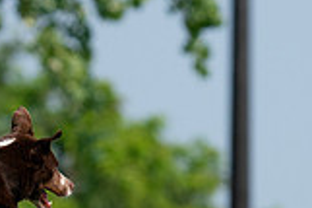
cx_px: 118
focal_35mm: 1262
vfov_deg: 1.1
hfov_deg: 1.6
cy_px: 357
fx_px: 10926
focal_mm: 350
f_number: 6.3
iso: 1250
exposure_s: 1/4000
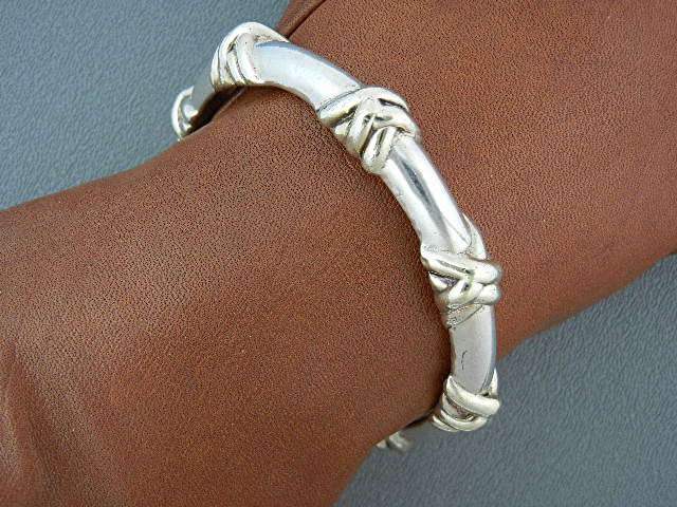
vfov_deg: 28.0
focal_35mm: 52
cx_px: 338
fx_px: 1017
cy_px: 254
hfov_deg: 36.8
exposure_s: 1/7.4
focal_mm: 9.3
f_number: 3.9
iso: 200
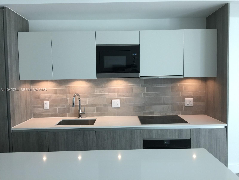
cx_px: 120
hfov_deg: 61.7
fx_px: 200
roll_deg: -0.3
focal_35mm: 29
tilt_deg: -2.7
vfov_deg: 48.2
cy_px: 90
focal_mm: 4.15
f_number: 2.2
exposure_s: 1/30
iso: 50
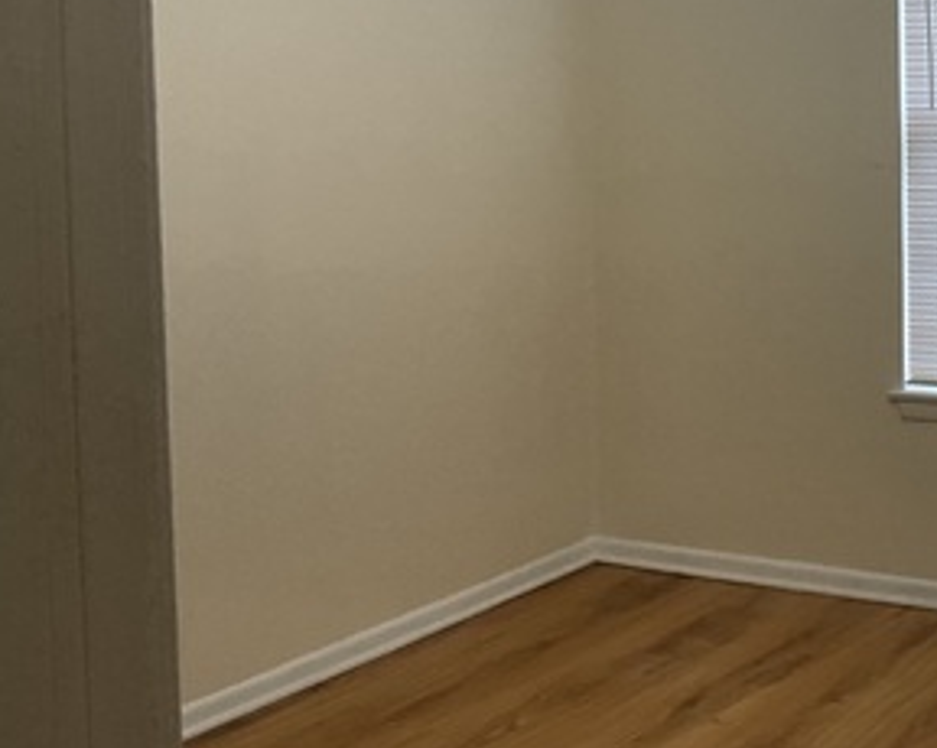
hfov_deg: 27.5
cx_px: 1031
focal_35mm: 63
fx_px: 1746
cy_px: 130
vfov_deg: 23.8
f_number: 1.8
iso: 50
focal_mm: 3
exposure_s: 1/120
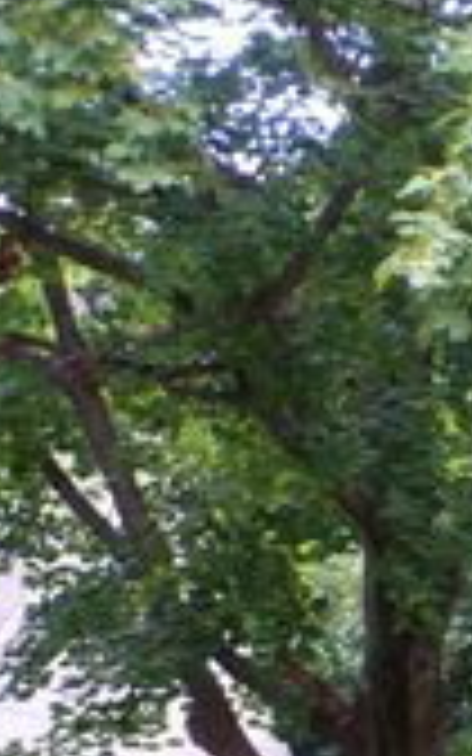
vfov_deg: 17.3
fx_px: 2408
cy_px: 808
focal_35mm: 117
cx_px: 908
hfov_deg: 10.4
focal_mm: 6.6
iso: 100
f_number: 3.3
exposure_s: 1/70
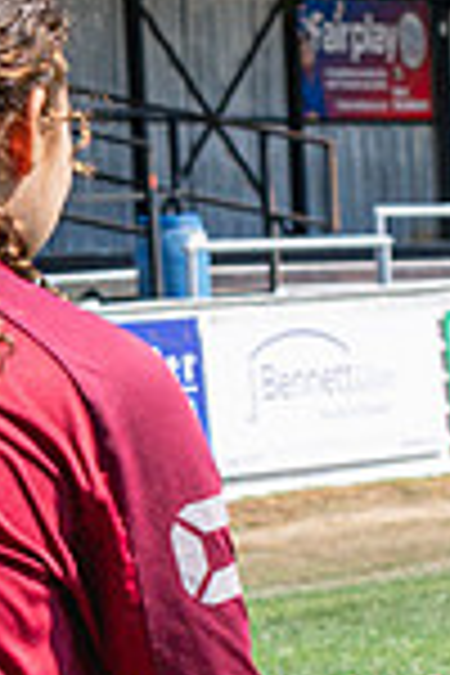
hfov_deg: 4.7
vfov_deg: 7.0
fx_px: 5437
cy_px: 1080
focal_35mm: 290
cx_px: 751
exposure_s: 1/1250
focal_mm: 35
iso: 200
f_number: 4
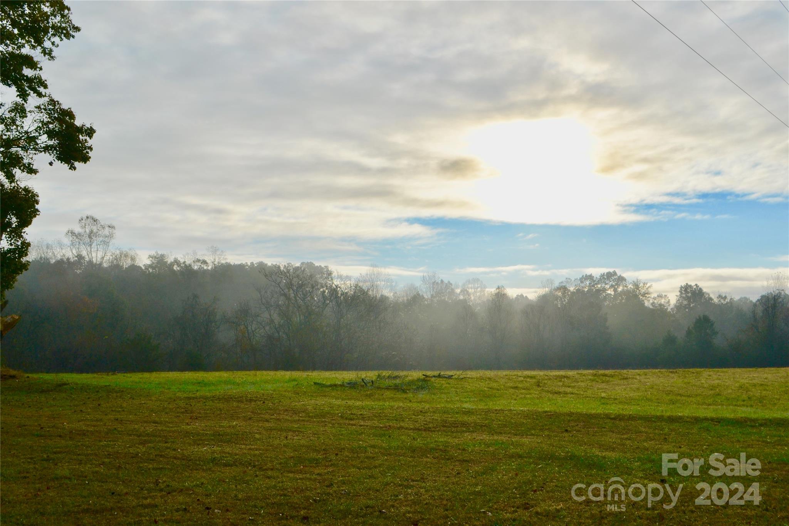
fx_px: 855
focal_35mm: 39
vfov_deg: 34.2
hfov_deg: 49.6
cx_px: 394
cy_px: 263
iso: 100
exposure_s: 1/400
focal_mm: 26
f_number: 10
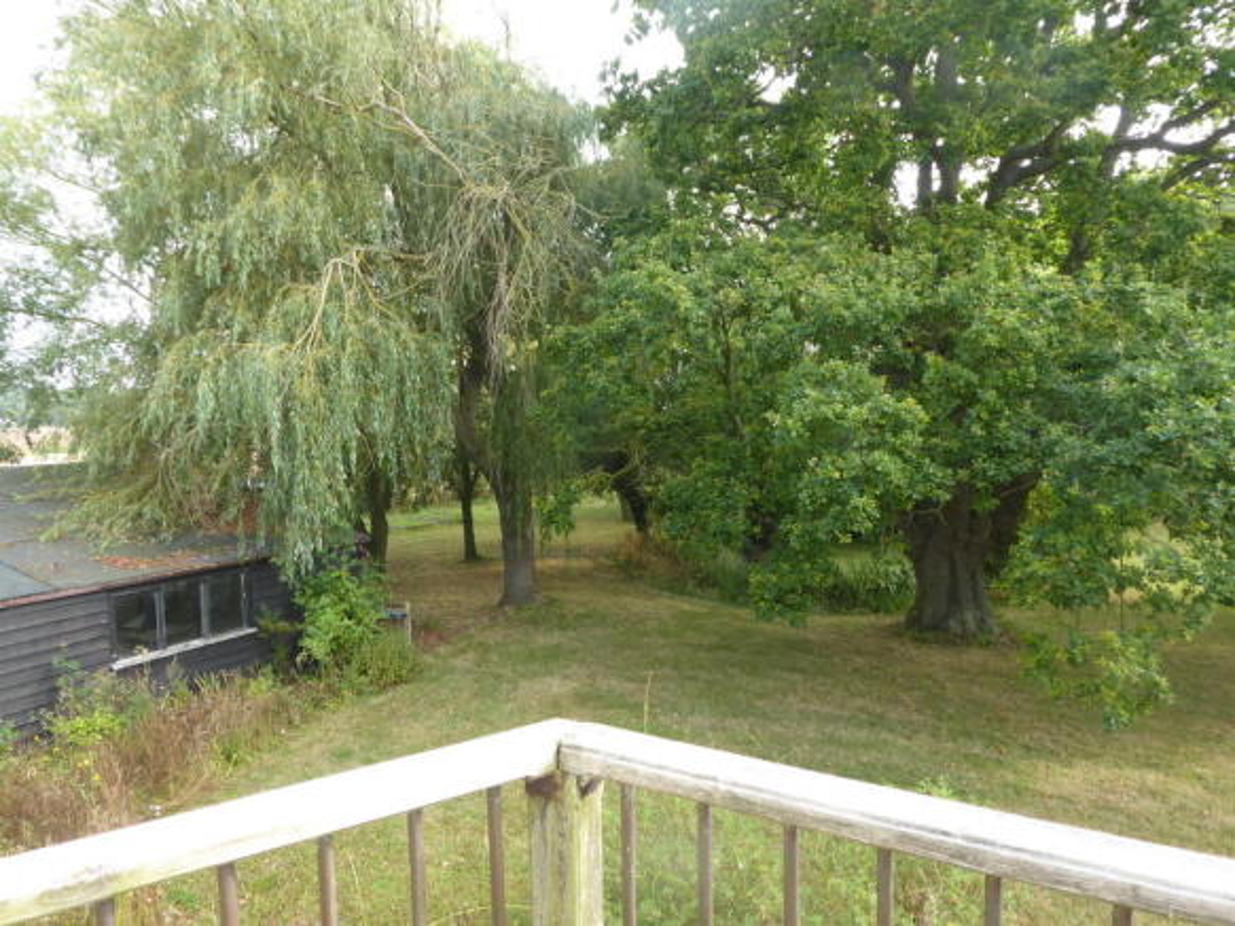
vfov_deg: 56.8
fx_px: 856
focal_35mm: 24
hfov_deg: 71.6
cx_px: 618
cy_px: 463
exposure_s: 1/60
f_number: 4.5
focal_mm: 4.3
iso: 160
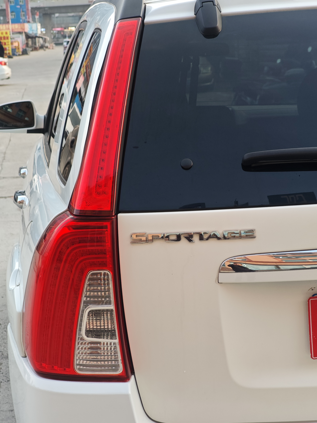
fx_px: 916
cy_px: 212
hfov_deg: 19.6
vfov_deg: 26.0
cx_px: 158
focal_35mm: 75
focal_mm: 9
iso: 500
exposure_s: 1/100
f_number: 2
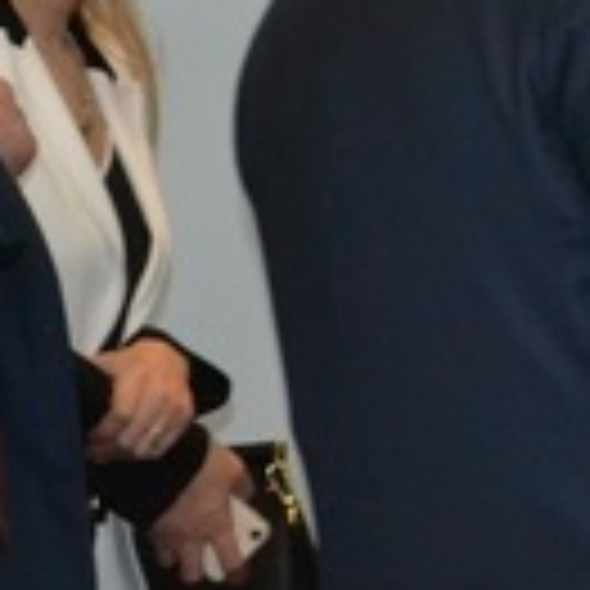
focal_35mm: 224
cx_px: 986
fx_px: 4319
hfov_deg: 7.6
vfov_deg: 7.8
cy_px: 56
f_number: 5
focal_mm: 36
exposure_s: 1/60
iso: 3200
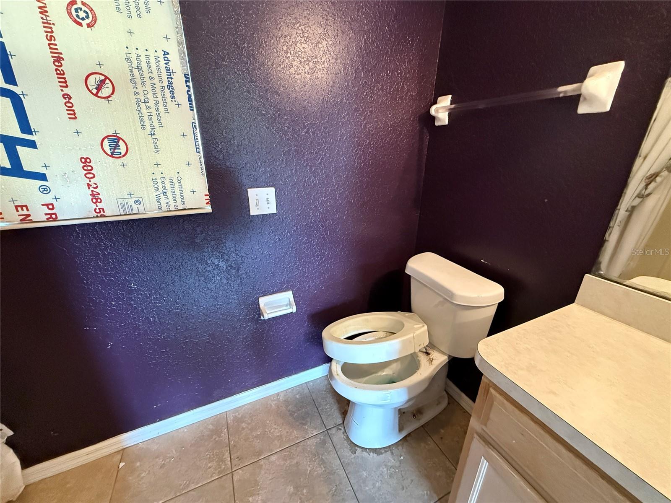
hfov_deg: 102.1
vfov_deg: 85.7
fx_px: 271
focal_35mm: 14
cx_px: 336
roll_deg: -0.4
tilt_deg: -20.8
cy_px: 252
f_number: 2.2
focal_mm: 2.22
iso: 1000
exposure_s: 1/60
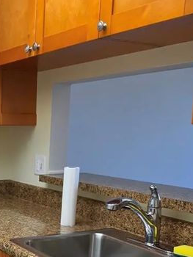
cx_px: -9
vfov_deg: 32.7
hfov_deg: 24.7
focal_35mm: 56
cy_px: 229
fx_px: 416
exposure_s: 1/120
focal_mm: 6.5
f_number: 1.4
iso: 40
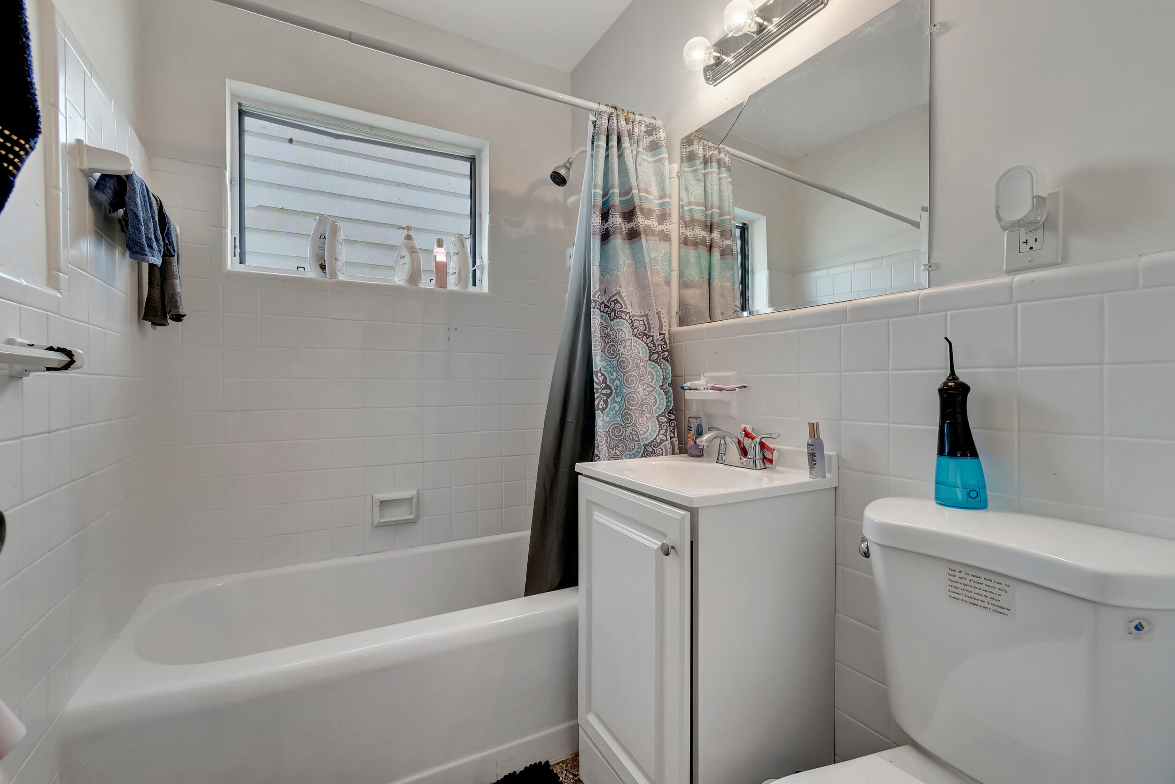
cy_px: 392
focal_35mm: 15
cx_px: 588
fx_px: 490
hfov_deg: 100.4
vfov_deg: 77.3
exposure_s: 1/20
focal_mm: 10
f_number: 8
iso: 500
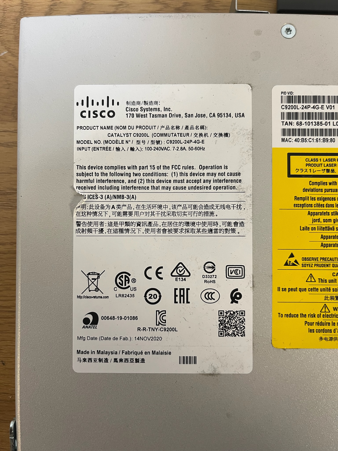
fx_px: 338
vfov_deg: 67.3
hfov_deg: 53.1
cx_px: 169
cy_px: 226
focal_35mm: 26
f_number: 1.6
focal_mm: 5.1
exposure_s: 1/50
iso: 80
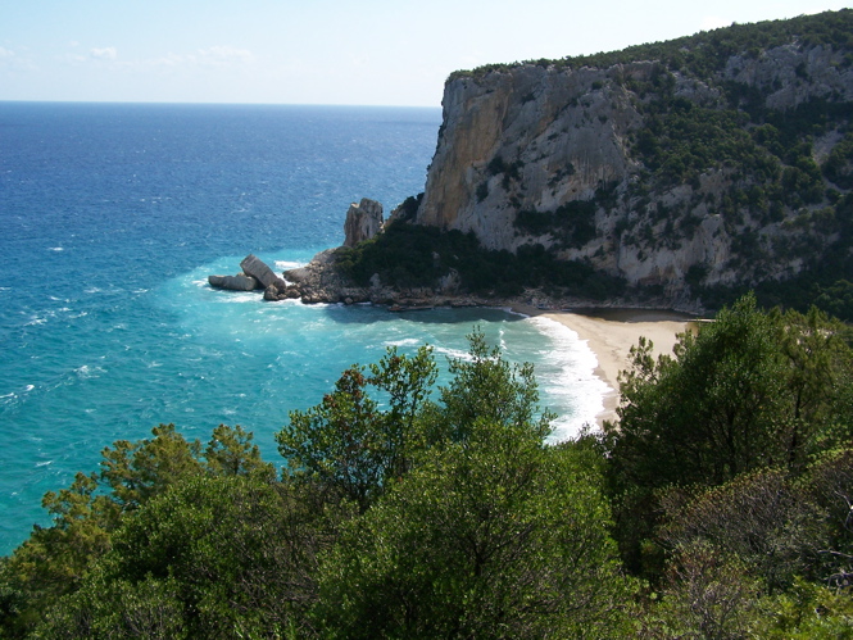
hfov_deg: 49.0
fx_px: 937
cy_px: 320
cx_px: 426
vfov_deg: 37.7
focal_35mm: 38
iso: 80
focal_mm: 6.3
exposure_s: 1/800
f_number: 4
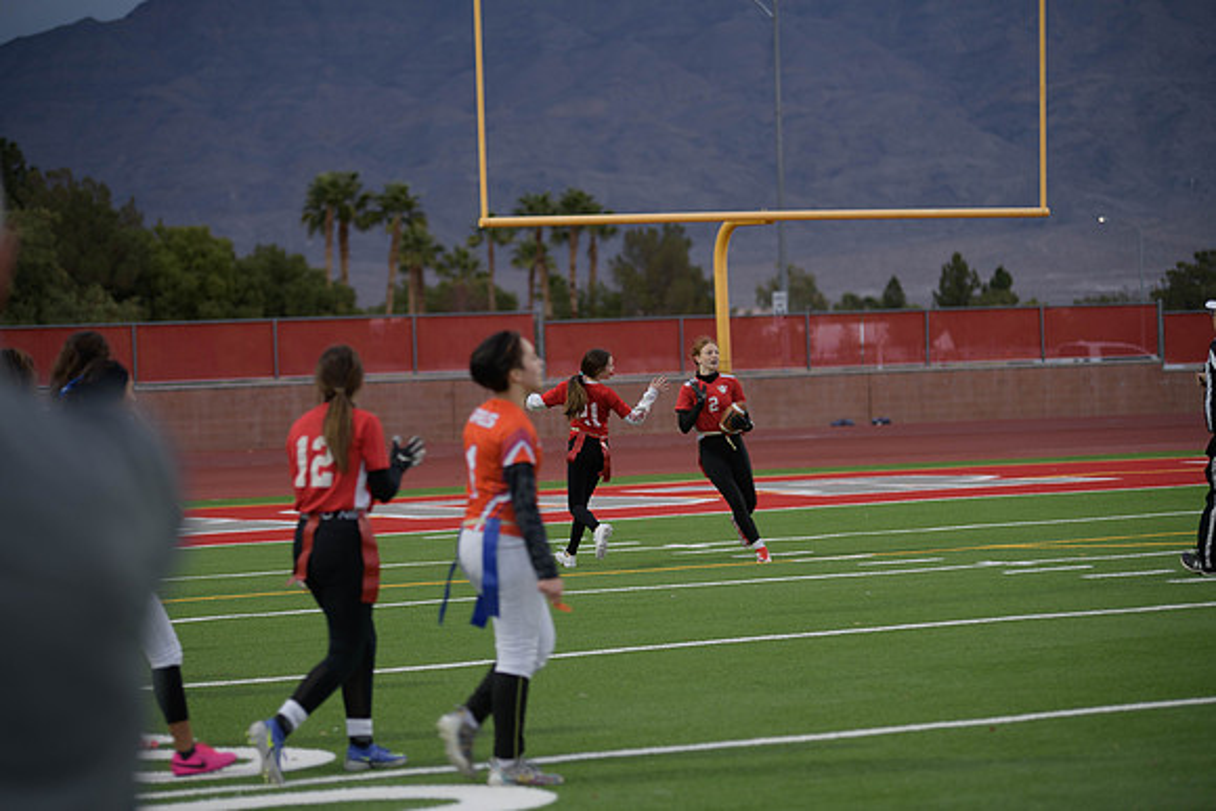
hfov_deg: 17.1
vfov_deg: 11.4
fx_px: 4054
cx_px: 608
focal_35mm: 120
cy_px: 406
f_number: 2.8
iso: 200
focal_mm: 120
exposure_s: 1/200
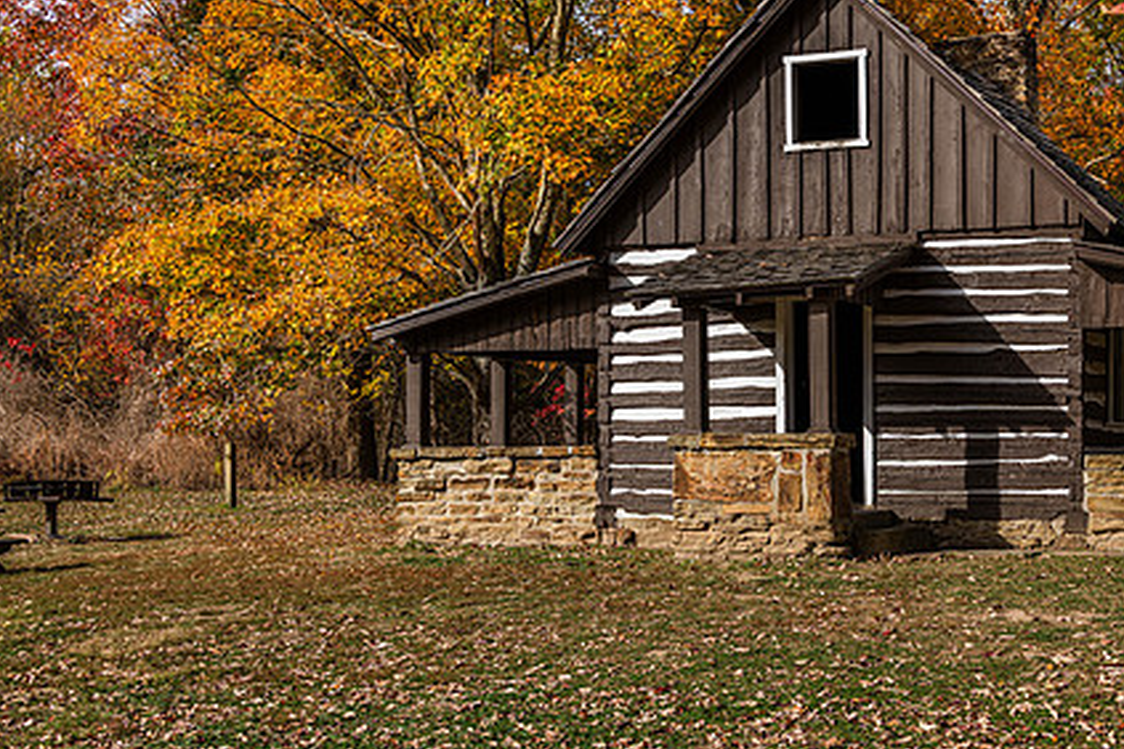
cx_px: 728
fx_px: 1655
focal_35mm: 53
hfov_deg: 37.2
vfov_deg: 25.5
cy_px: 336
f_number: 8
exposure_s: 1/160
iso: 64
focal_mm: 38
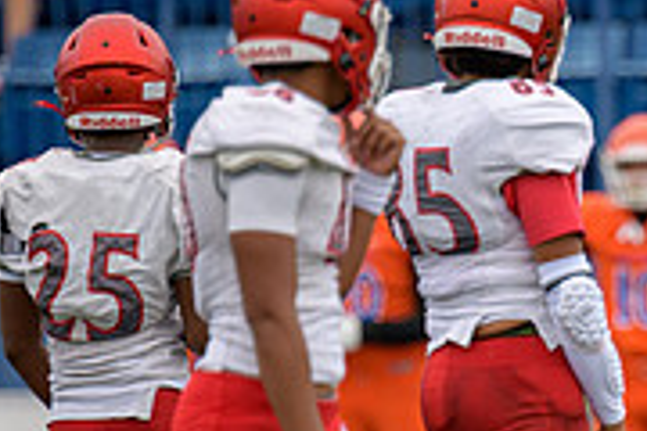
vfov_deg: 1.4
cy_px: 393
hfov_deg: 2.1
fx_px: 17414
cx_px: 841
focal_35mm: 969
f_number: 2.8
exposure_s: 1/800
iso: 320
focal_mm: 300
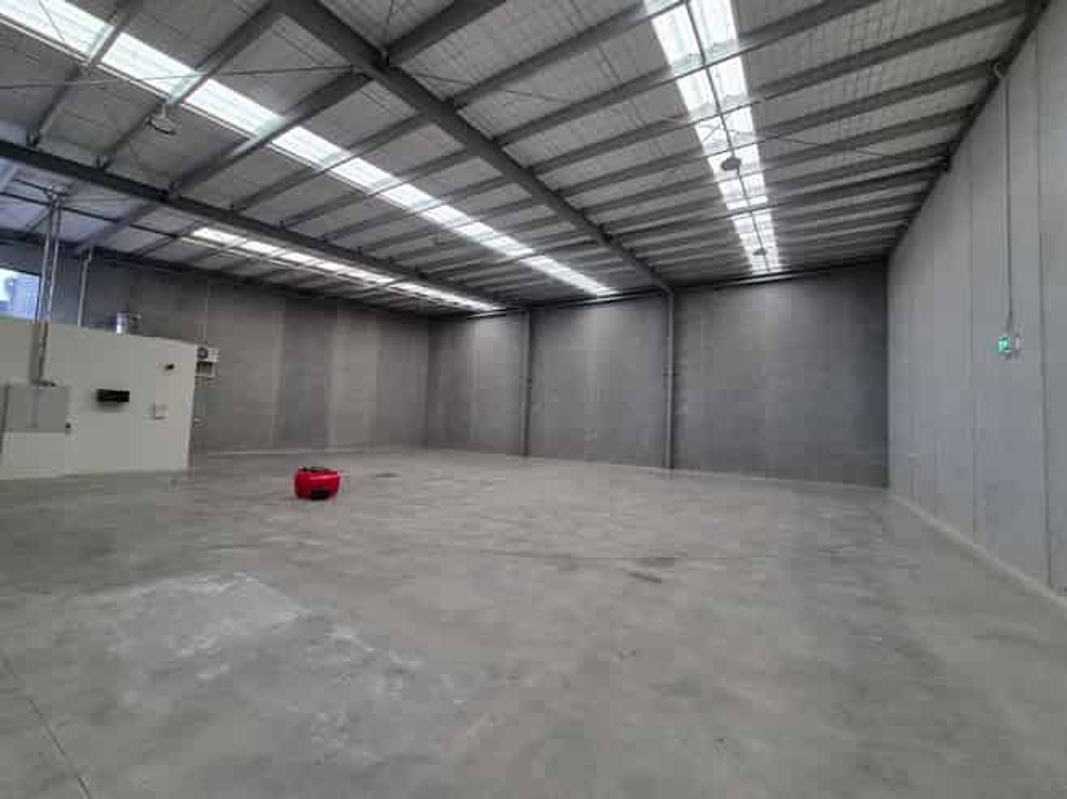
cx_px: 534
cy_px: 400
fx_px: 401
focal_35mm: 13
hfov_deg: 106.2
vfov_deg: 89.9
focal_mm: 2.2
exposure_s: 1/100
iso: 160
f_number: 2.2
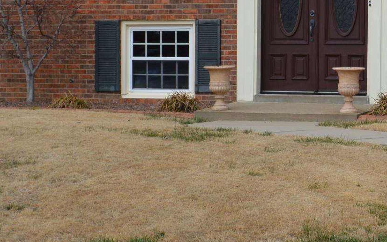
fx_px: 1171
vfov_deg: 11.8
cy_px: 114
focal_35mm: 111
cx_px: 312
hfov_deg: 18.6
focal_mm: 20
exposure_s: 1/320
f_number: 9
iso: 100
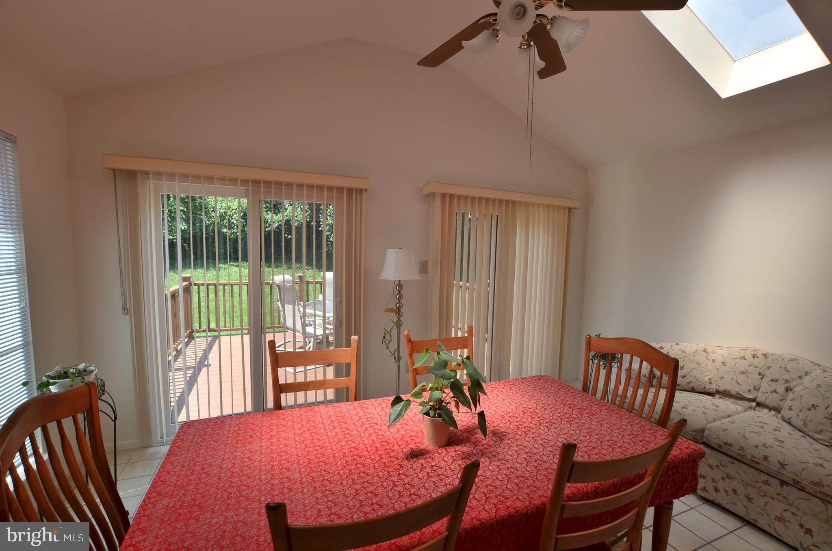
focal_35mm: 15
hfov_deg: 100.5
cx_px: 416
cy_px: 276
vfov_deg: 77.1
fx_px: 346
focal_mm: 10
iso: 100
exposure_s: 1/125
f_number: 5.6
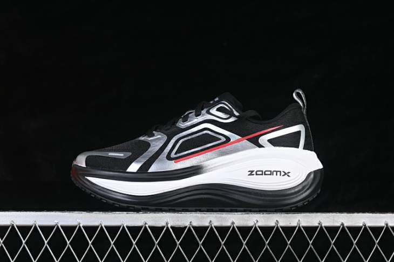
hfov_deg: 27.0
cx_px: 197
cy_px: 131
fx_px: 820
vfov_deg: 18.2
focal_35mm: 75
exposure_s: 1/60
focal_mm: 50
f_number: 6.3
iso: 160
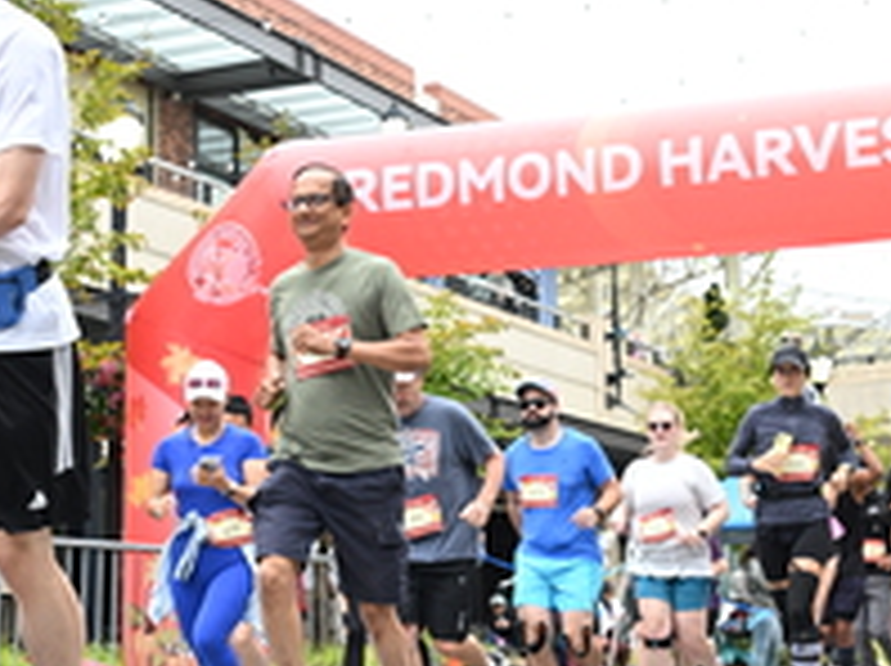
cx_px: 511
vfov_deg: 17.7
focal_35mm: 83
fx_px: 2134
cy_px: 279
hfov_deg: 23.6
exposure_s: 1/640
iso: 2000
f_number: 4
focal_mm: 31
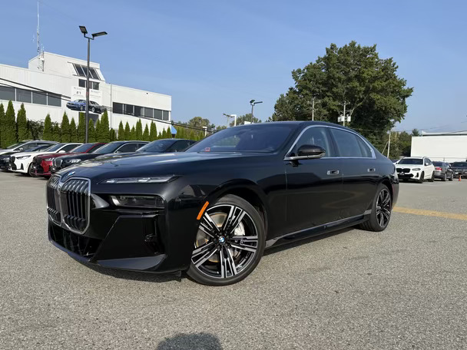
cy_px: 175
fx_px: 324
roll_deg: -1.5
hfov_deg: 71.6
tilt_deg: -3.4
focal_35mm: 24
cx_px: 234
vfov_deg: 56.8
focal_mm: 6.76
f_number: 1.78
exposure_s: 1/3425
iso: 80
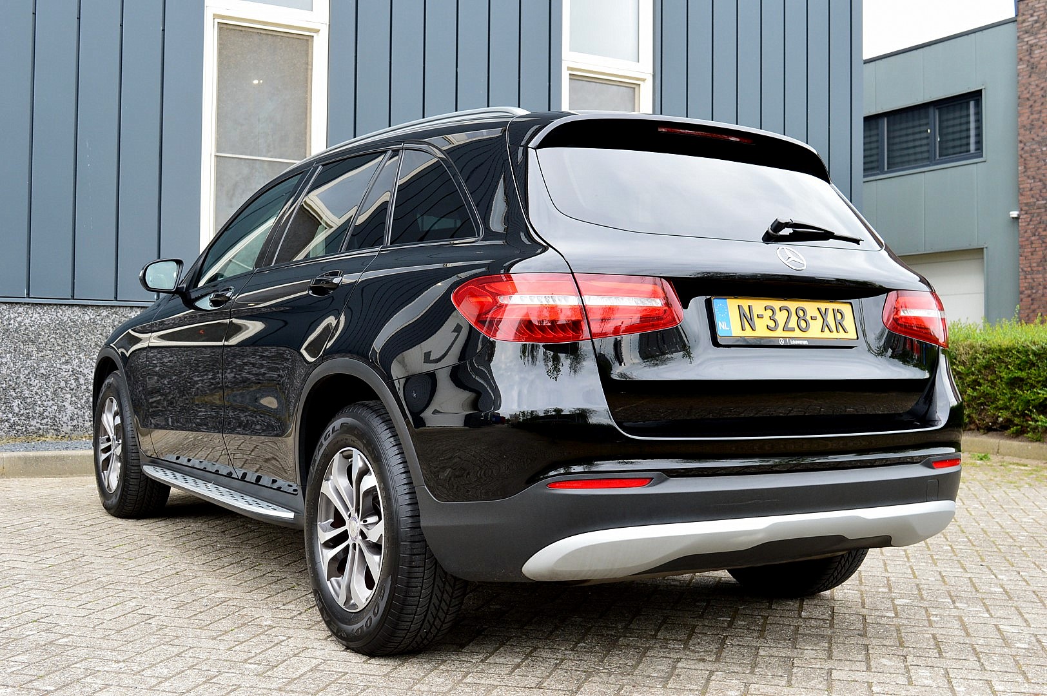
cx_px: 524
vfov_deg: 31.8
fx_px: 1220
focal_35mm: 42
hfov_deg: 46.4
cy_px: 348
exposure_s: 1/80
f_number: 8
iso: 400
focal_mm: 28
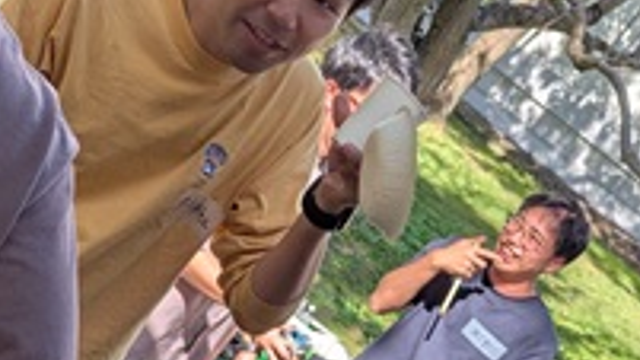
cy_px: 363
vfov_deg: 15.2
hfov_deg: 27.0
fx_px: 1324
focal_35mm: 78
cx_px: 221
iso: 42
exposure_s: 1/1167
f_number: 1.85
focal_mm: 6.81
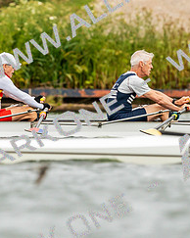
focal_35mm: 1037
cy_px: 88
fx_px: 7298
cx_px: 95
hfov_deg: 1.5
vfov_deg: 1.9
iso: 1250
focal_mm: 463
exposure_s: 1/2000
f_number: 6.3
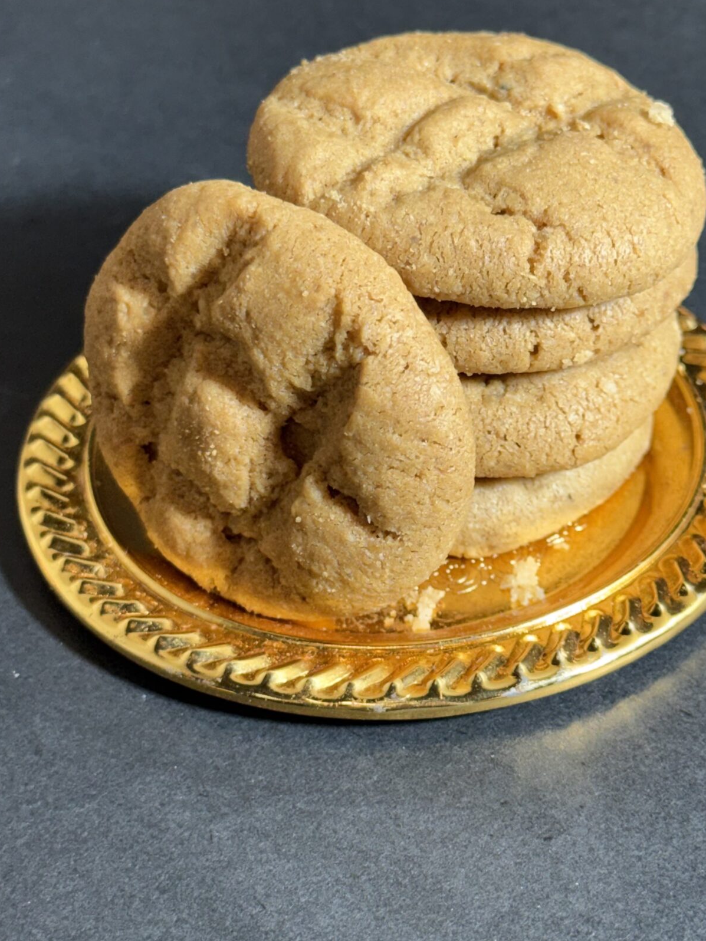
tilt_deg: -37.0
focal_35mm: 77
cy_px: 399
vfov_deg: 25.3
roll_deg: +2.7
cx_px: 408
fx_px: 2094
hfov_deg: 19.1
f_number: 1.78
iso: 80
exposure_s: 1/100
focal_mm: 6.76
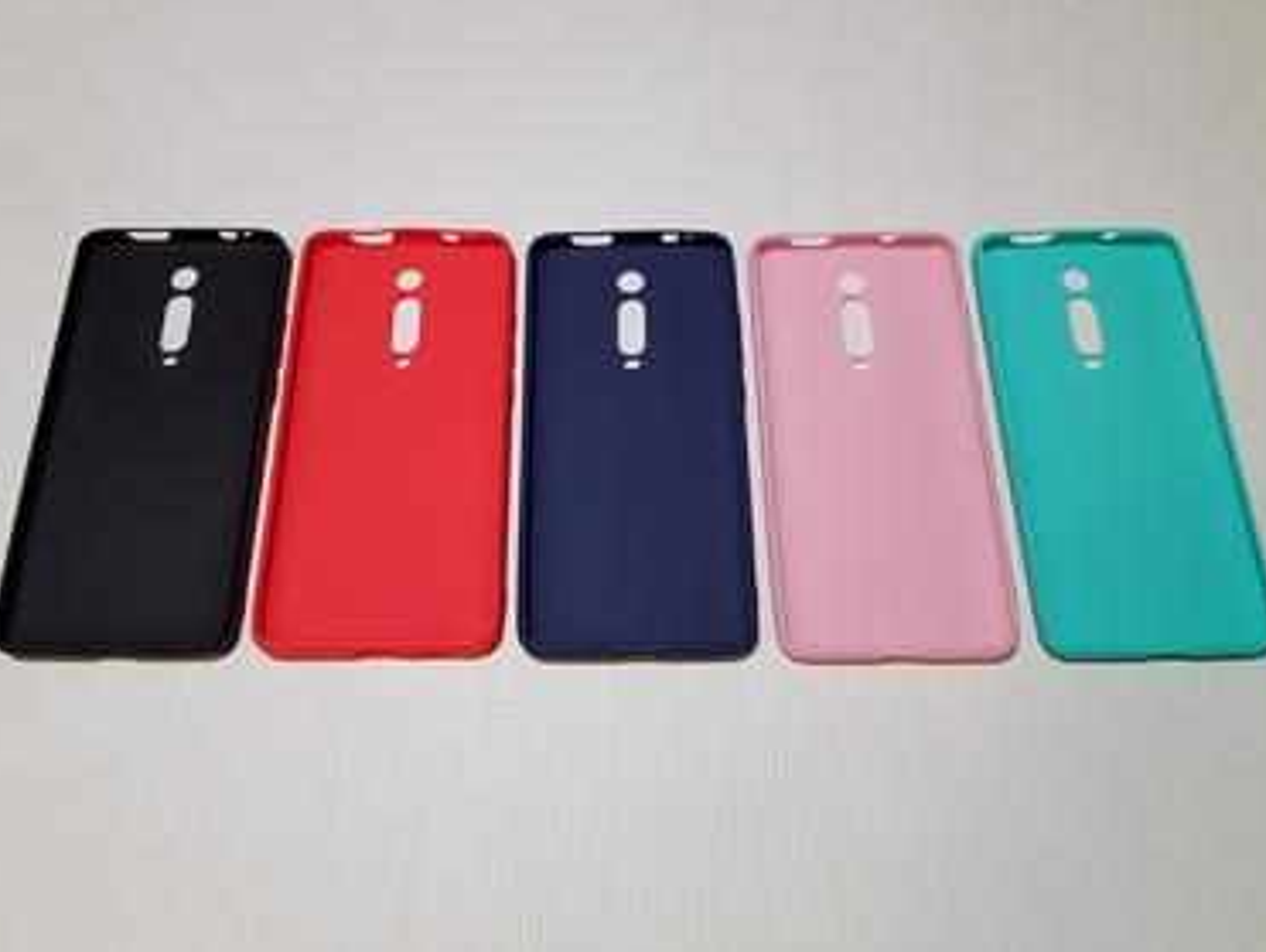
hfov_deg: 63.4
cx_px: 628
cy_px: 444
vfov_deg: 49.8
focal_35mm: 28
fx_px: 1025
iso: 200
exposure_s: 1/60
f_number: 1.7
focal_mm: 4.2
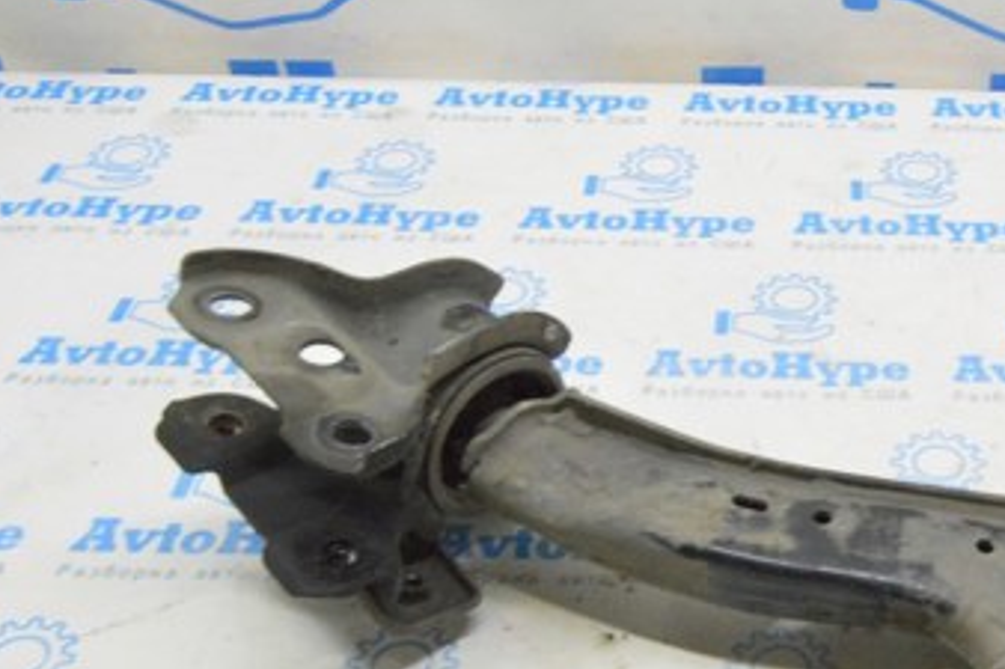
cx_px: 898
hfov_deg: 34.9
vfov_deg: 24.9
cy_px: 450
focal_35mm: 54
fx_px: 1505
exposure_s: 1/15
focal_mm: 19
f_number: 20
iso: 6400
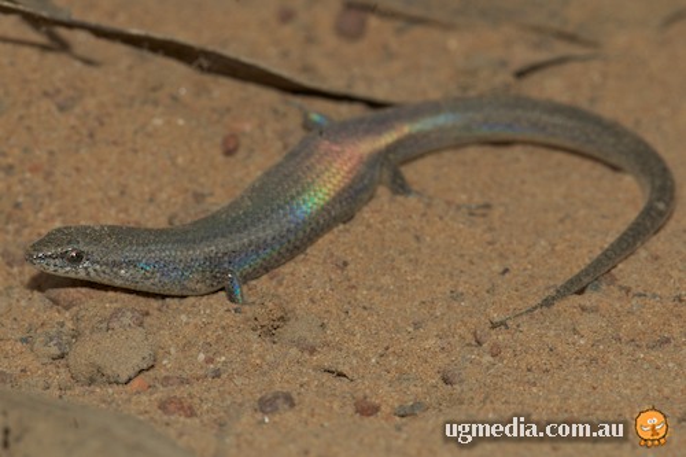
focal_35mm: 158
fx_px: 3000
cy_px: 228
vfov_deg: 8.7
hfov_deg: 13.0
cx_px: 343
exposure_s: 1/60
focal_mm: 105
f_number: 20
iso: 100
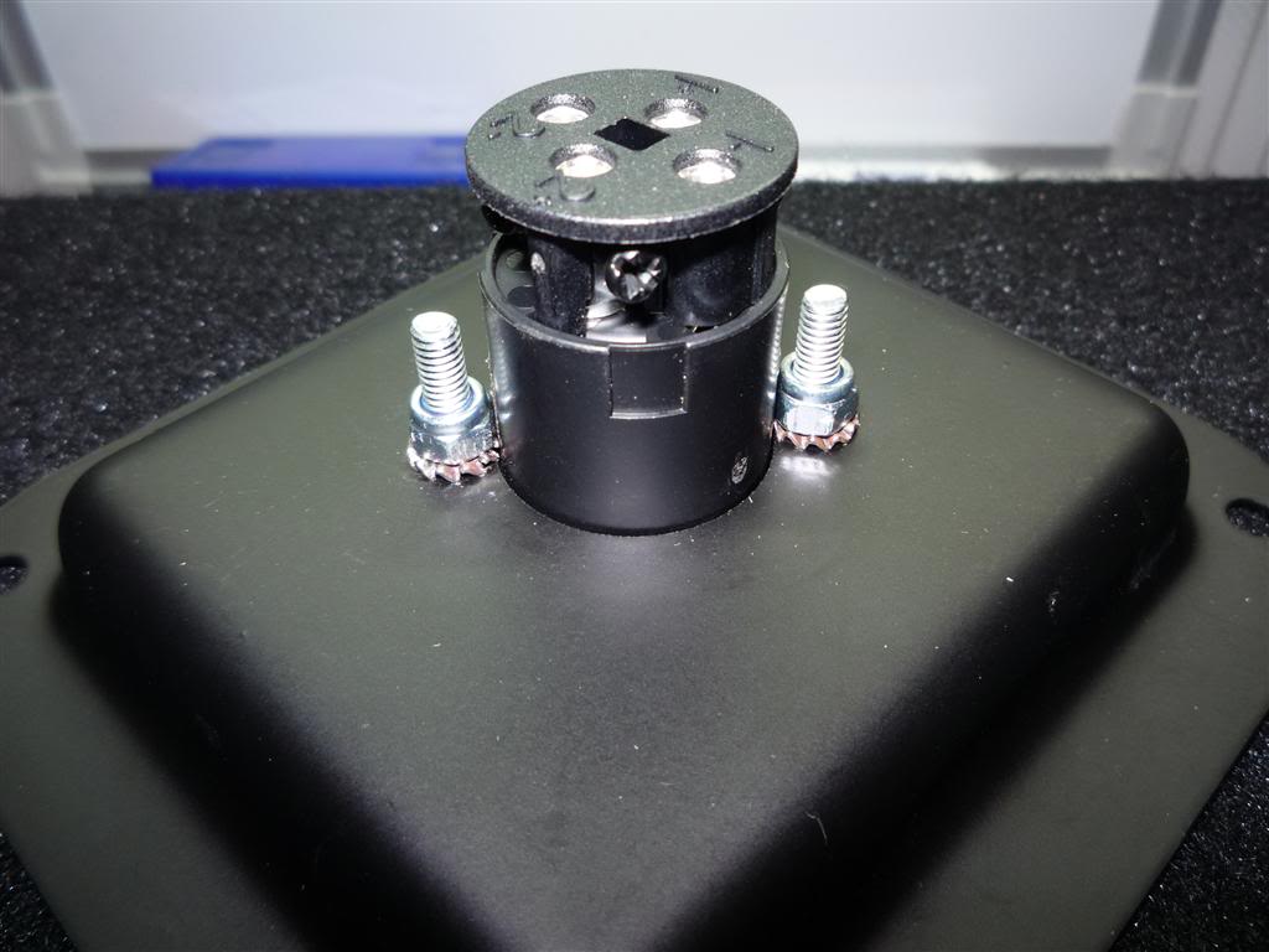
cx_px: 634
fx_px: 1100
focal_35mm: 30
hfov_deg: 60.0
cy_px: 476
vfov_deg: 46.8
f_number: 4
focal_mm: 5.2
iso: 100
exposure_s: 1/30
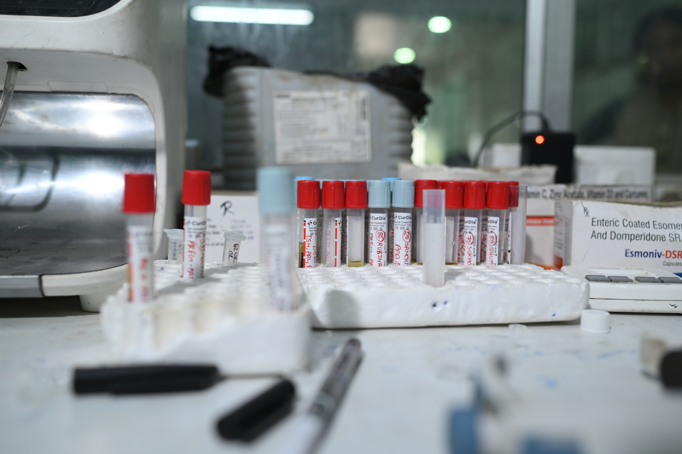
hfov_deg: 54.5
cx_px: 341
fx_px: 663
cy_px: 227
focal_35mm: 35
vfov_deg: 37.8
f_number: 3.5
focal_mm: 35
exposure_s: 1/200
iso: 500
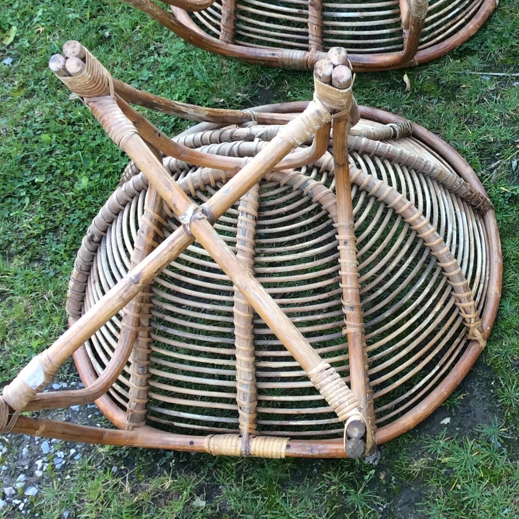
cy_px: 199
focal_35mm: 65
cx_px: 507
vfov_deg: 26.4
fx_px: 1103
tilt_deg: -51.4
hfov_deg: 25.3
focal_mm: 3.3
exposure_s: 1/33
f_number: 2.4
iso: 32
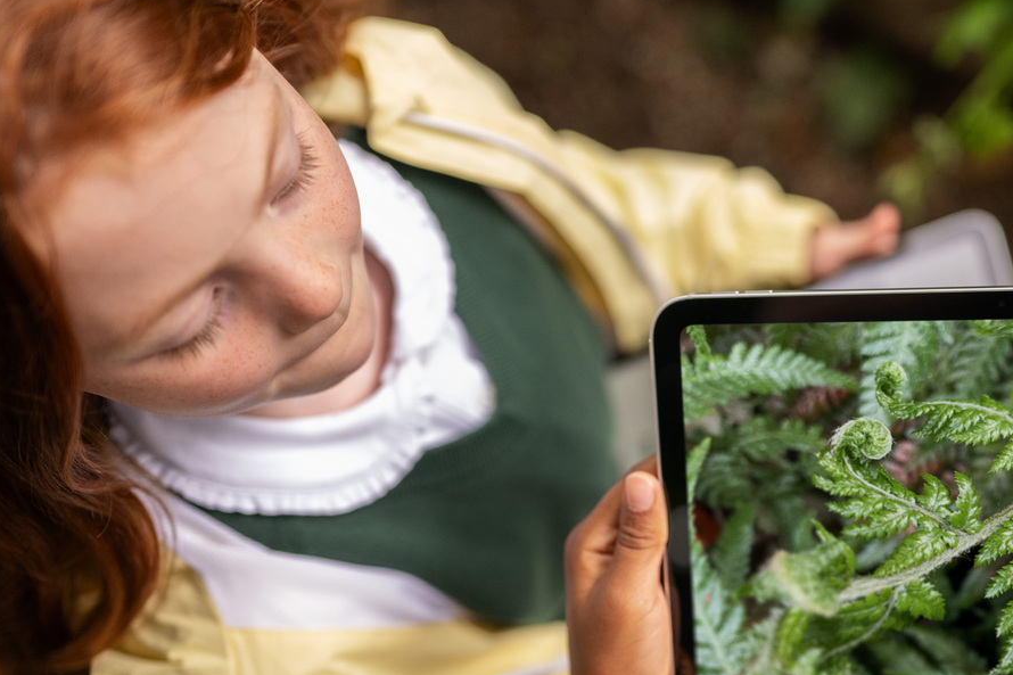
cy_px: 557
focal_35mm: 59
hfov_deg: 33.2
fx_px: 1660
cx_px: 774
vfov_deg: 22.6
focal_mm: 35
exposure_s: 1/1250
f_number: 1.8
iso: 1000
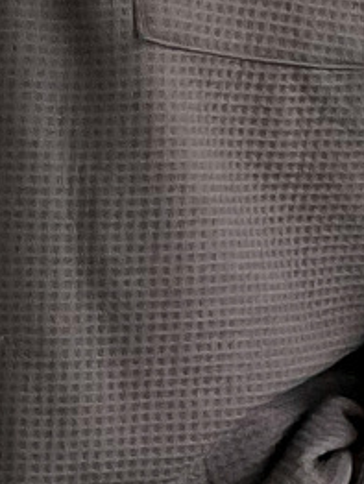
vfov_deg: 10.9
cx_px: 48
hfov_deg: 8.4
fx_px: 2478
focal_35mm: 177
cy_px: 591
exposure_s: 1/60
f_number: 1.8
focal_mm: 3
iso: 250
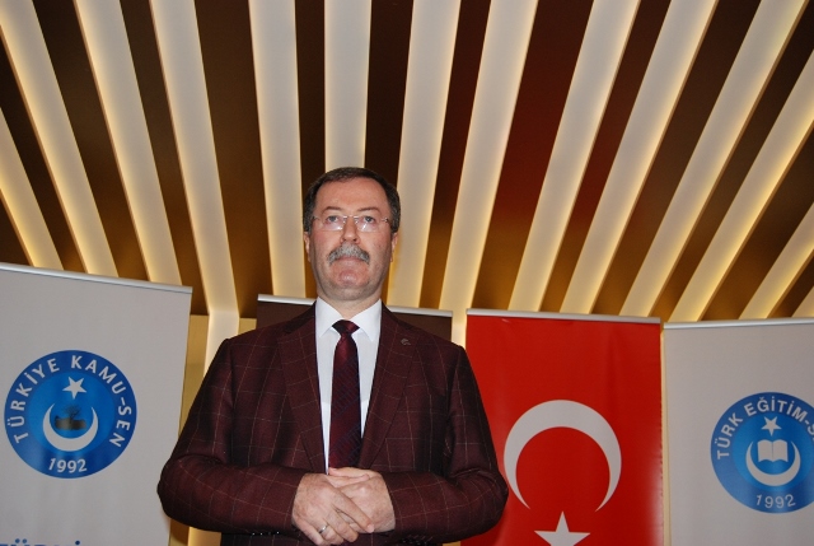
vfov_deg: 32.0
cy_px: 273
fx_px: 951
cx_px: 407
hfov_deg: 46.3
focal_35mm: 42
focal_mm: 28
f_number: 4.2
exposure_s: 1/60
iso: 400
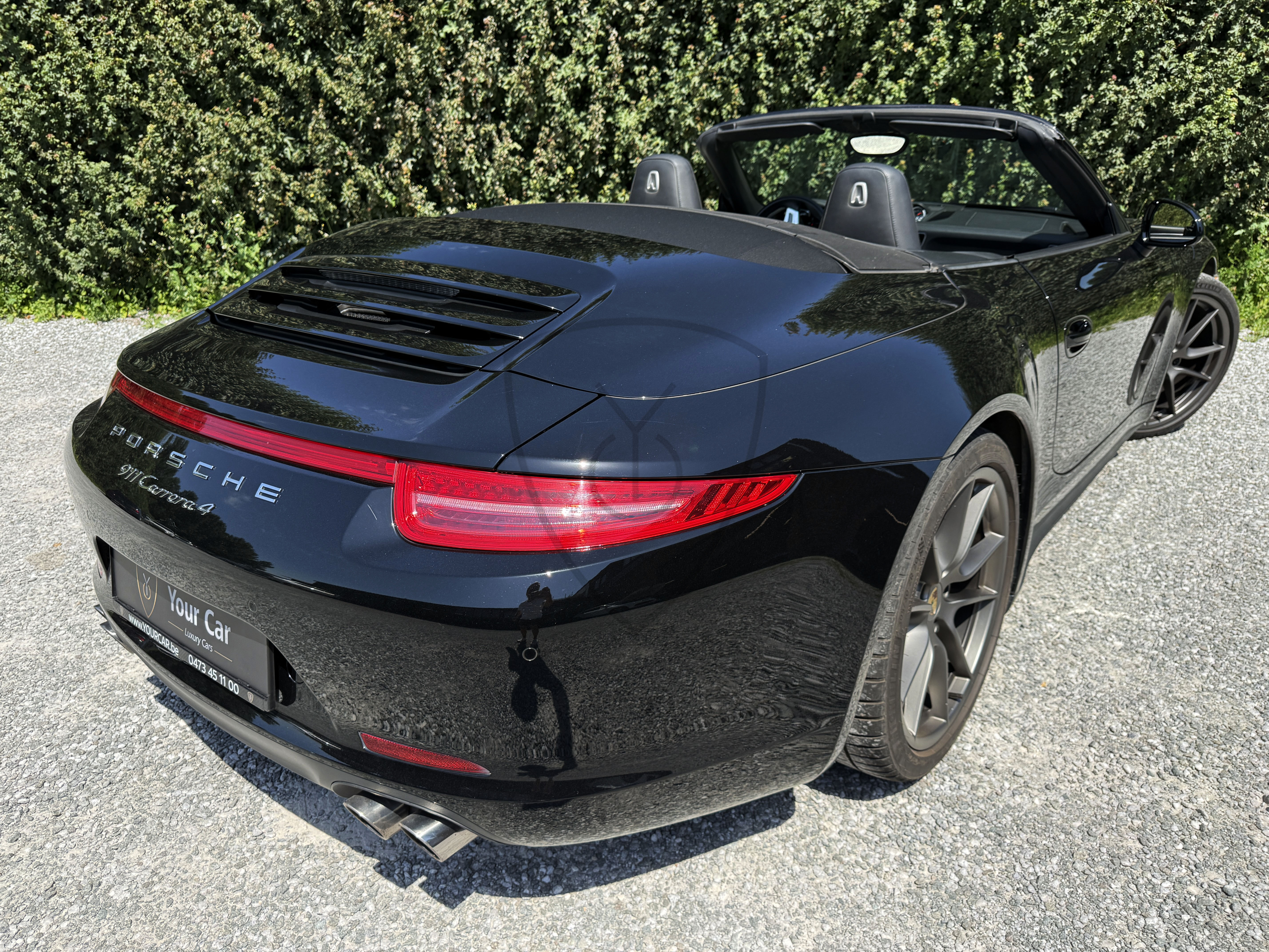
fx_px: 880
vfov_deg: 56.8
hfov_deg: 71.6
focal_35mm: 24
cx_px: 634
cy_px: 476
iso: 100
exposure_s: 1/2232
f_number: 1.78
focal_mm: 6.76
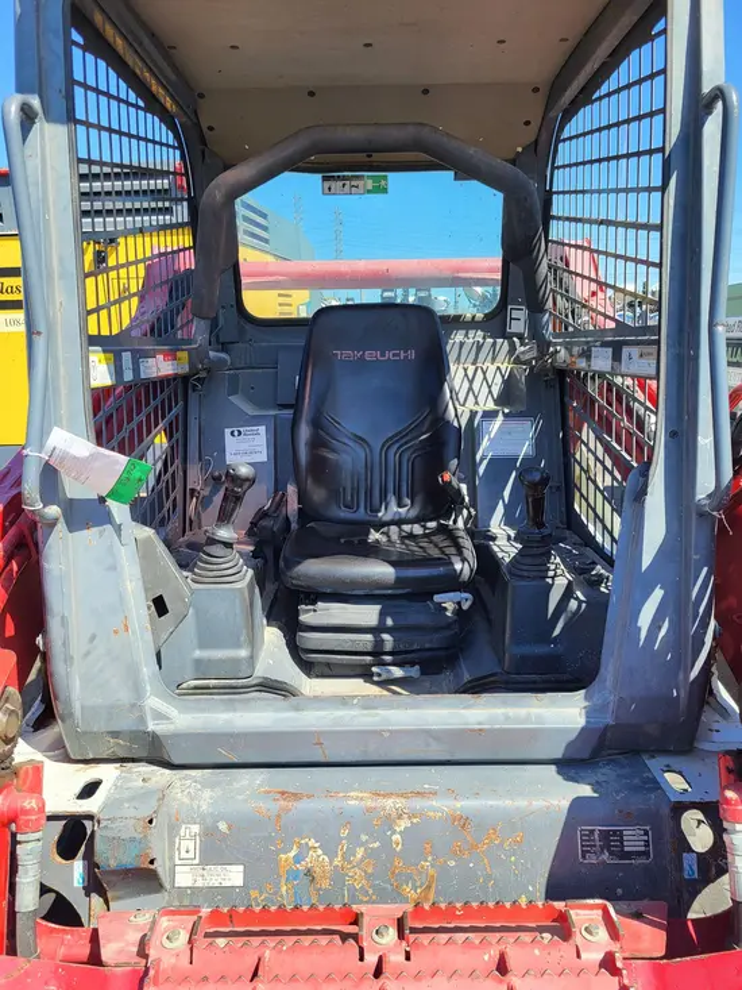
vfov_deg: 67.3
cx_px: 371
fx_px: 743
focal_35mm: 26
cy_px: 495
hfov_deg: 53.1
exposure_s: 1/947
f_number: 1.8
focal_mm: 5.4
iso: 40
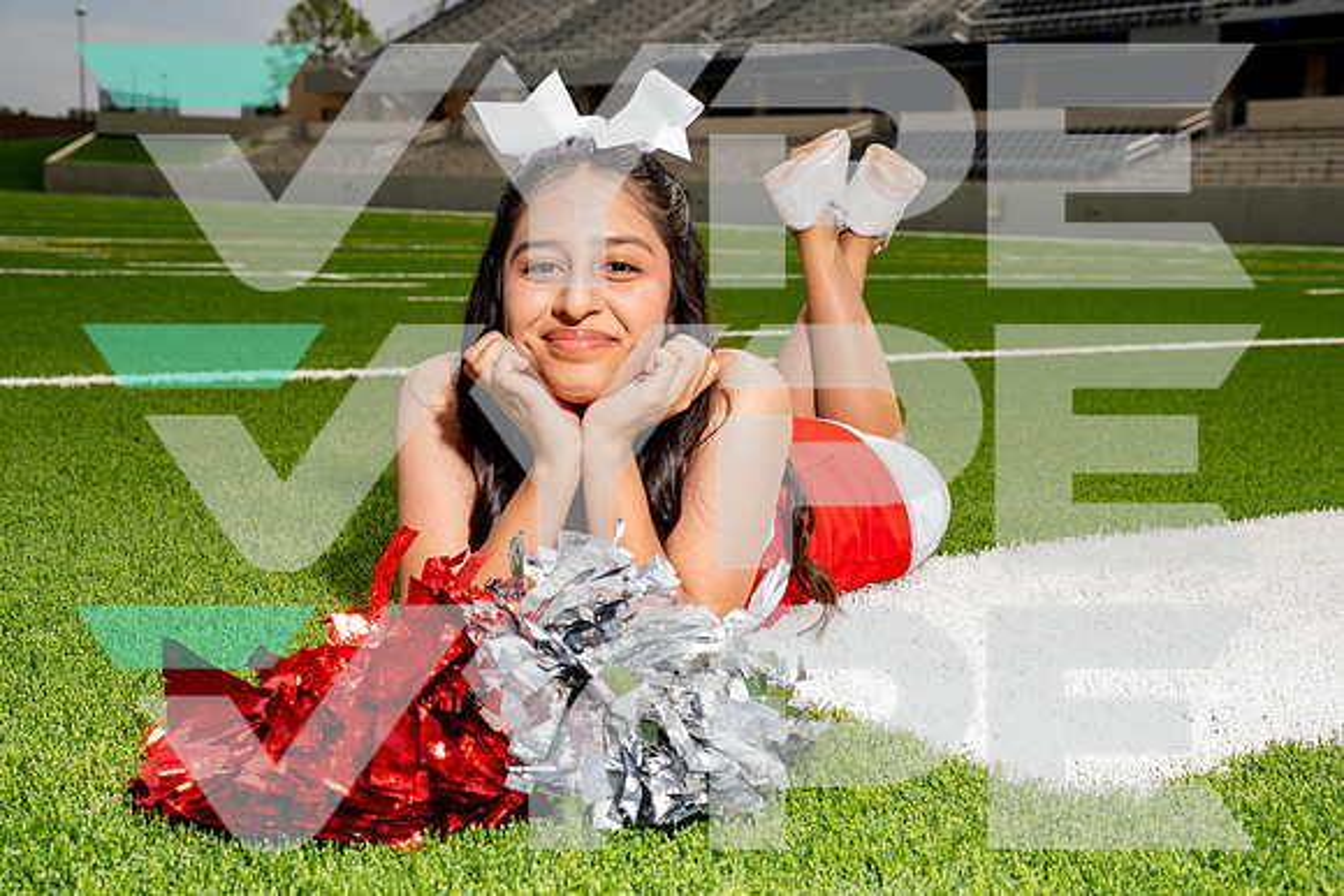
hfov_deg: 38.2
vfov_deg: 26.0
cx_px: 672
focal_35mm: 52
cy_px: 448
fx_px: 1939
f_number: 8
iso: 100
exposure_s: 1/250
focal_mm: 48
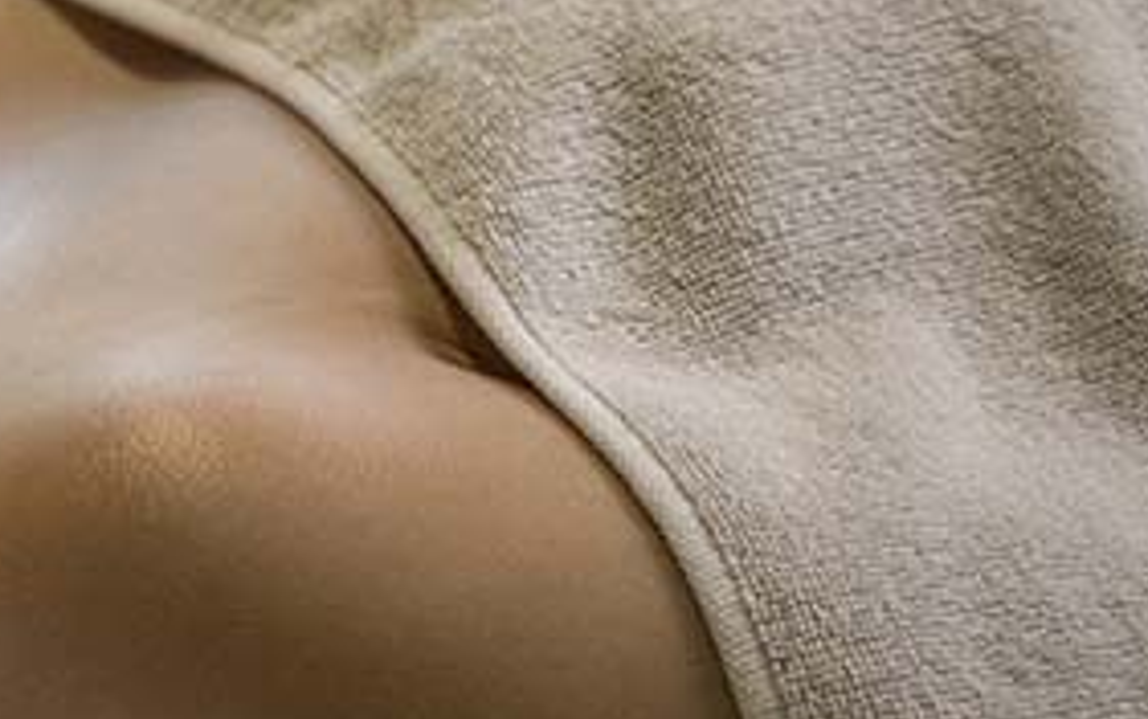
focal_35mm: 306
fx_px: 9579
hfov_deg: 6.7
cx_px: -719
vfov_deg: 4.3
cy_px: -147
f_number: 4
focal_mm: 88
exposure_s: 1/200
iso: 800
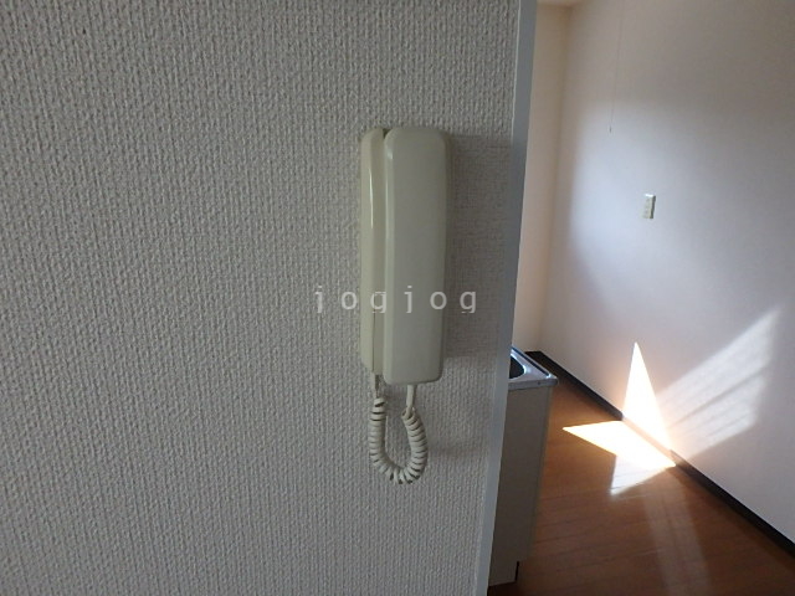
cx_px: 398
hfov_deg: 79.0
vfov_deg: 63.4
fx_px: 482
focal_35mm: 21
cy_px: 298
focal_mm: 3.7
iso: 500
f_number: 3.5
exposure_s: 1/250
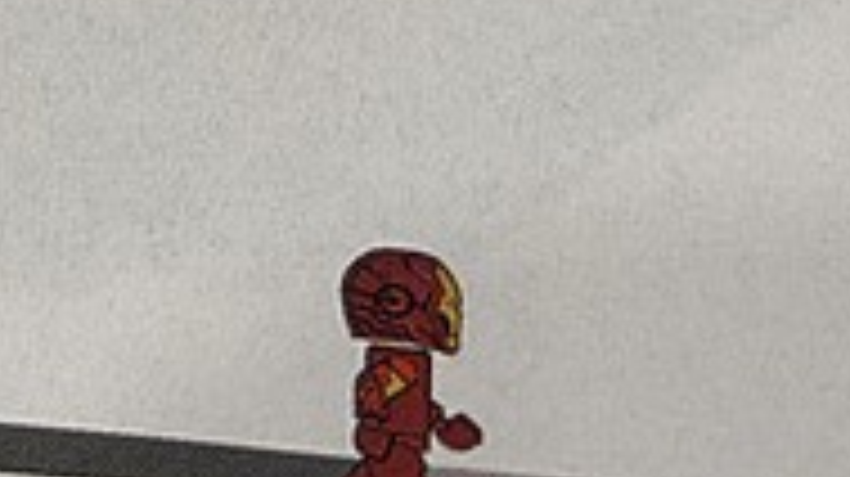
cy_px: -695
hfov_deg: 9.7
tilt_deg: -42.9
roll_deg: +2.7
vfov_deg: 5.4
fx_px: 4865
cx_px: -387
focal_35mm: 216
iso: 200
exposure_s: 1/60
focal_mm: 6.76
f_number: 1.78
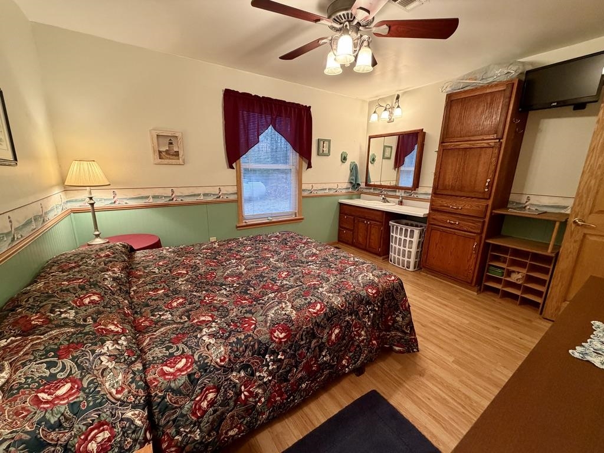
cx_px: 302
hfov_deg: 102.1
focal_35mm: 14
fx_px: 244
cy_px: 226
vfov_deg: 85.7
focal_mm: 2.22
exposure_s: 1/60
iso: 400
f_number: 2.2
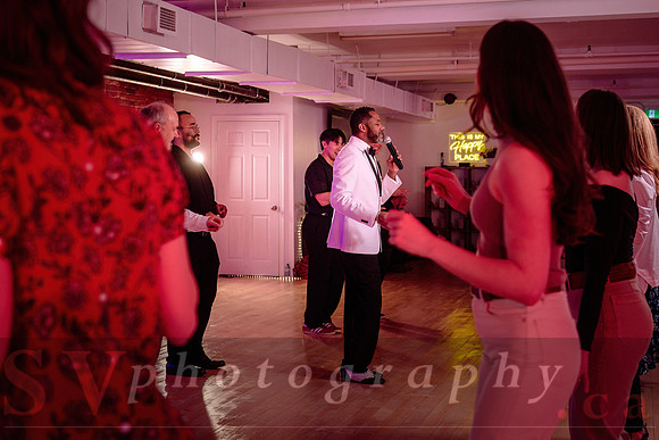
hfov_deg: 36.1
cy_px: 203
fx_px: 1011
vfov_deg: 24.5
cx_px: 359
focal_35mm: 55
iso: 500
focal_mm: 50
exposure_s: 1/60
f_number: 4
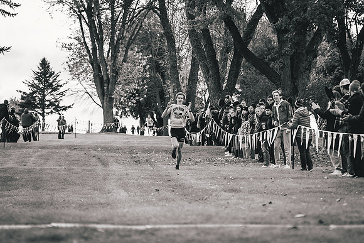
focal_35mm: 149
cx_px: 162
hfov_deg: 13.7
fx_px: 1510
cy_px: 133
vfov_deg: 9.2
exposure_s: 1/3200
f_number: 2
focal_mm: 70
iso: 200
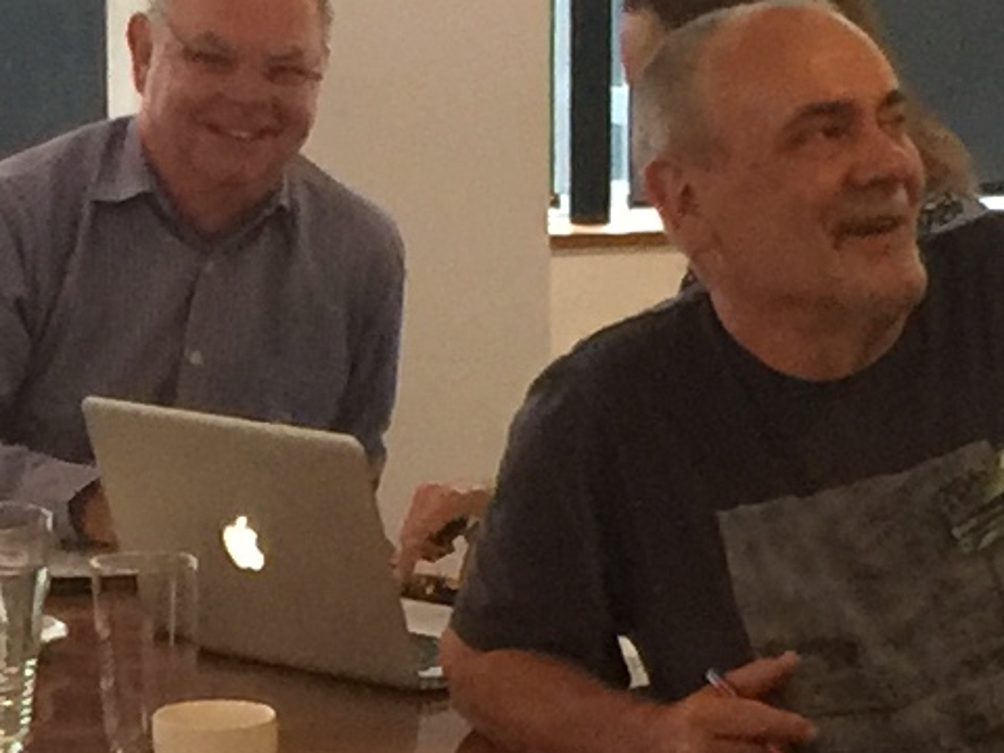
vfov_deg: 7.5
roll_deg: -2.1
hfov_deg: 10.0
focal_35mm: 197
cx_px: 268
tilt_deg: -12.2
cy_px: 916
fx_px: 5714
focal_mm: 4.15
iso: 125
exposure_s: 1/8
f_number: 2.2
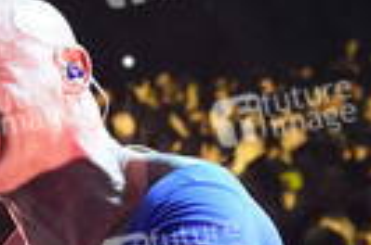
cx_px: -68
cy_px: 323
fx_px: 977
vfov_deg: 13.8
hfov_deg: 20.2
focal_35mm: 95
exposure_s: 1/320
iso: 2500
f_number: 2.8
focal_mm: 28
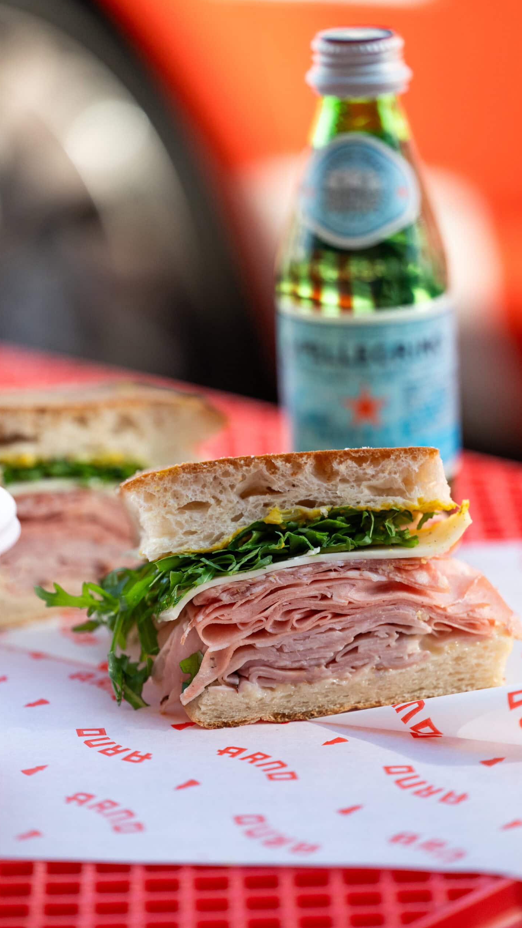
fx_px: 2731
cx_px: 251
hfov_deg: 10.9
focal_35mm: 111
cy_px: 463
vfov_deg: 19.3
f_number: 3
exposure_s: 1/3200
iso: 1600
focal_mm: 105
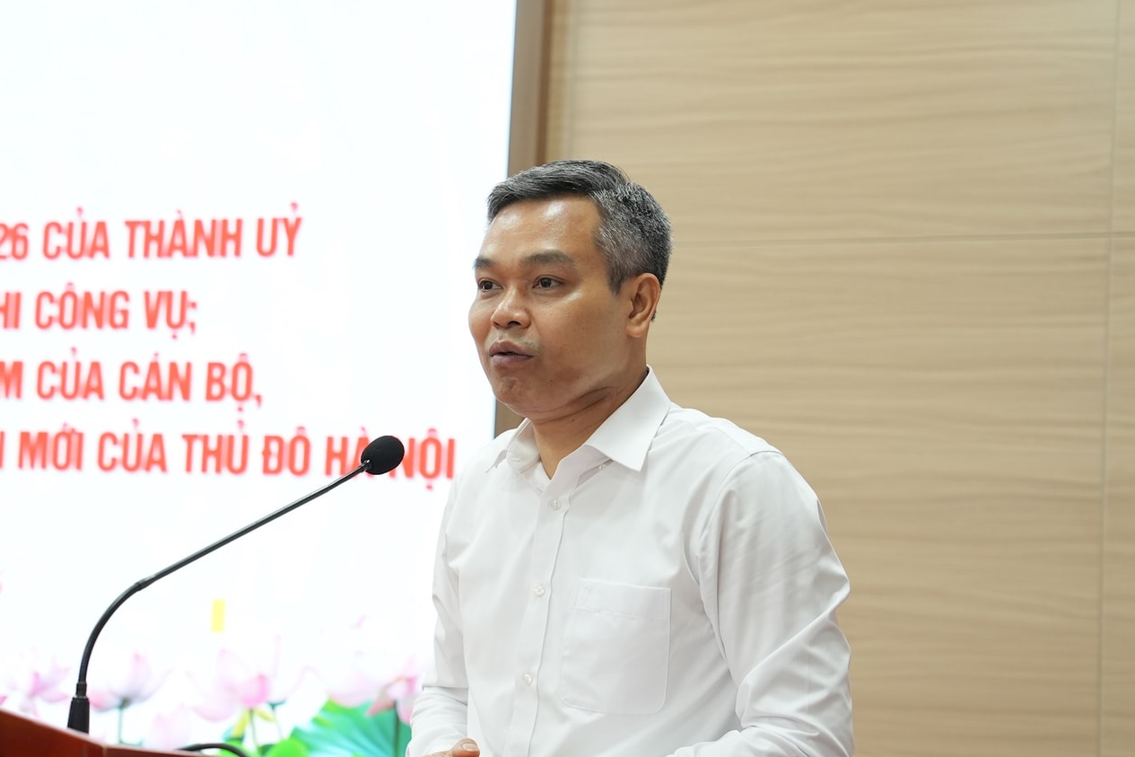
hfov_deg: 23.7
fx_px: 2679
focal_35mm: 85
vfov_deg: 16.1
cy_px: 412
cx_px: 296
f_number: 4
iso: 1000
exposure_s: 1/100
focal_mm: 56
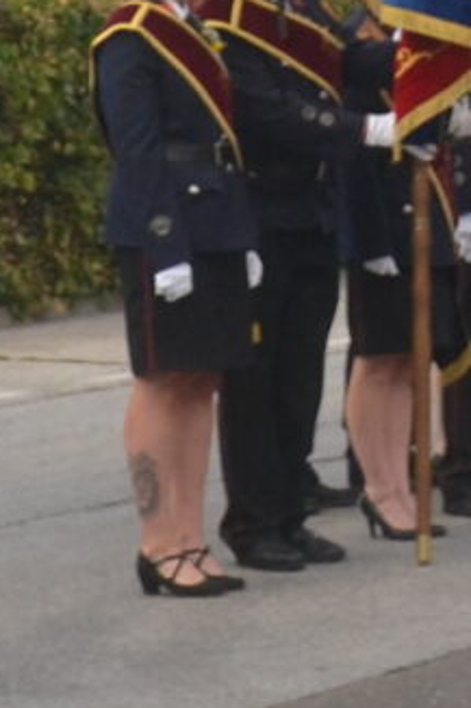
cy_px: -175
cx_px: 1235
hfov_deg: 6.1
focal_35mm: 212
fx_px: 4165
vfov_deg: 9.6
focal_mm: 18
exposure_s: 1/80
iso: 400
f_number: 4.5
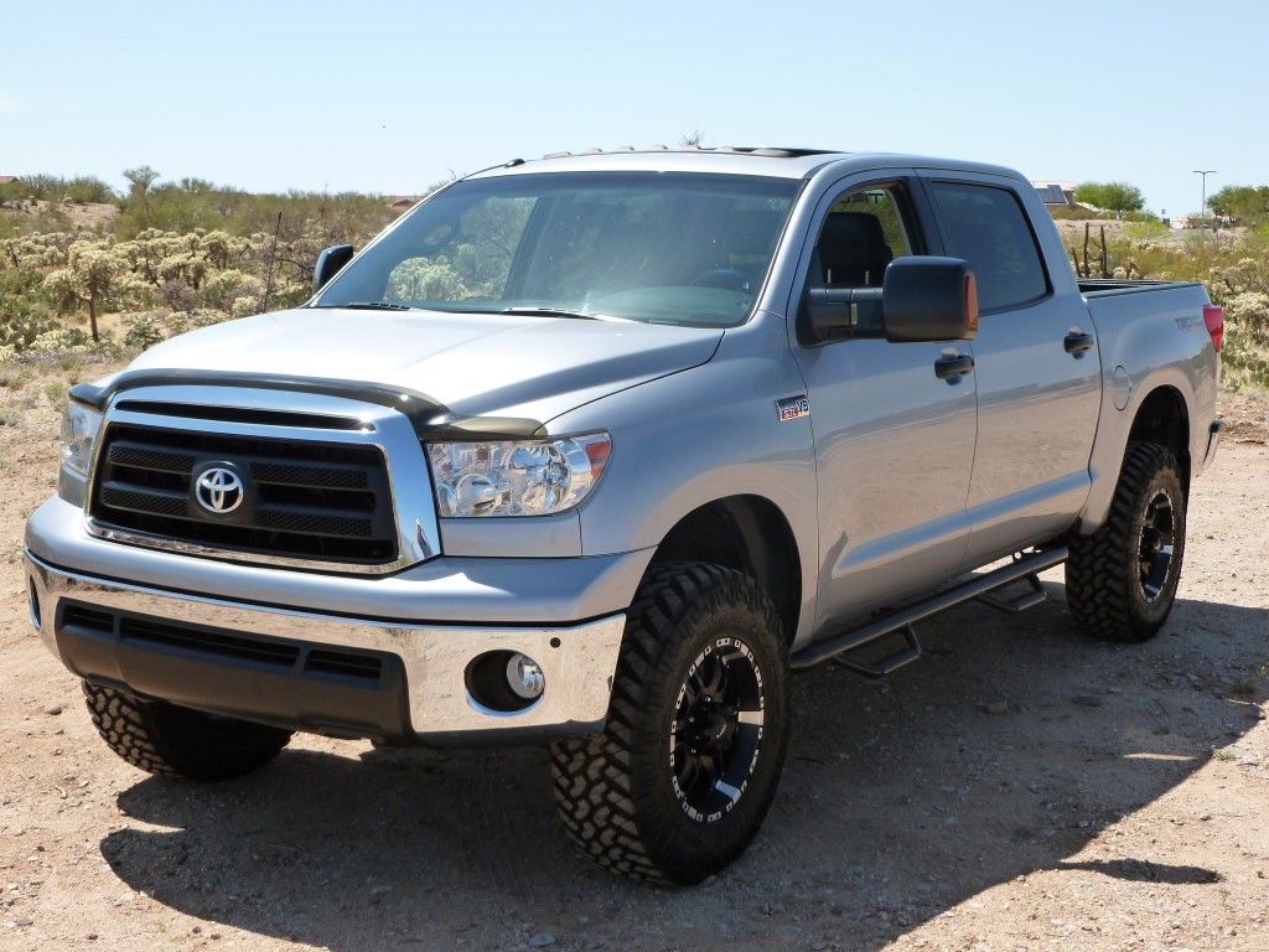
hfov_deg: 38.2
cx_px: 634
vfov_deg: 29.1
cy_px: 476
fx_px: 1833
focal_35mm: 50
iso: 160
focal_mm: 9
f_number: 3.9
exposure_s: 1/640
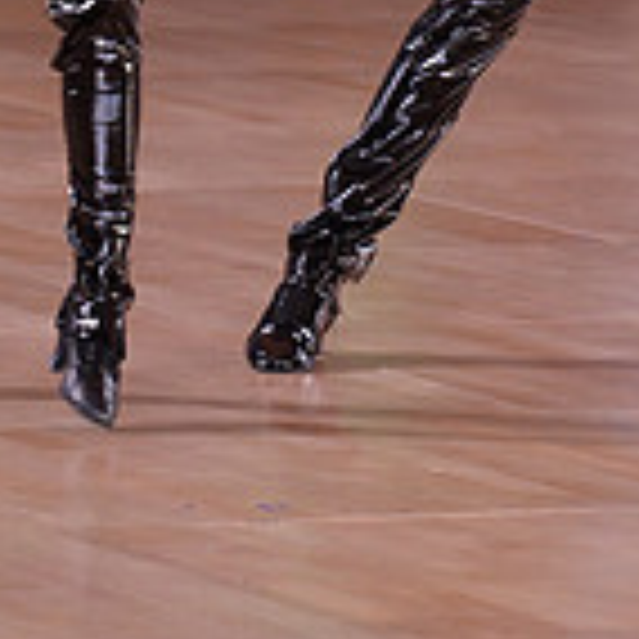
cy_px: -410
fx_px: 12656
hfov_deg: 2.9
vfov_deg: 2.9
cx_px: 281
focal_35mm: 606
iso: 2000
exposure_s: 1/250
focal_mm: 175
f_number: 5
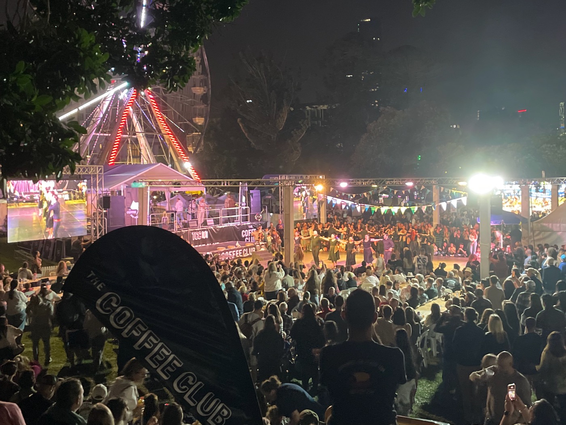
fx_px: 425
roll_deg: +0.8
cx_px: 283
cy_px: 212
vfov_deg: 53.1
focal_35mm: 26
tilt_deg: -0.5
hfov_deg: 67.3
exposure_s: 1/30
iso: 640
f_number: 1.6
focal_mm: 4.2
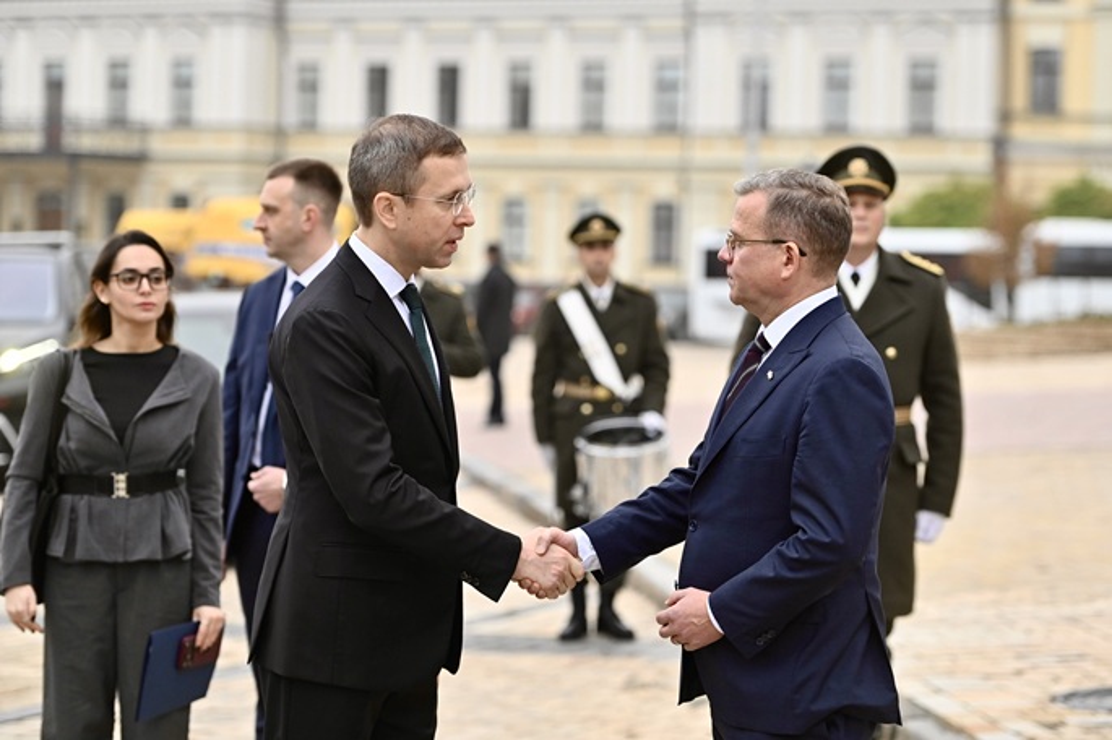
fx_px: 3396
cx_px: 556
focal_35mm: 110
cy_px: 370
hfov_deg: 18.6
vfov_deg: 12.4
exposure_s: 1/500
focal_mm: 110
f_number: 3.2
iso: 800
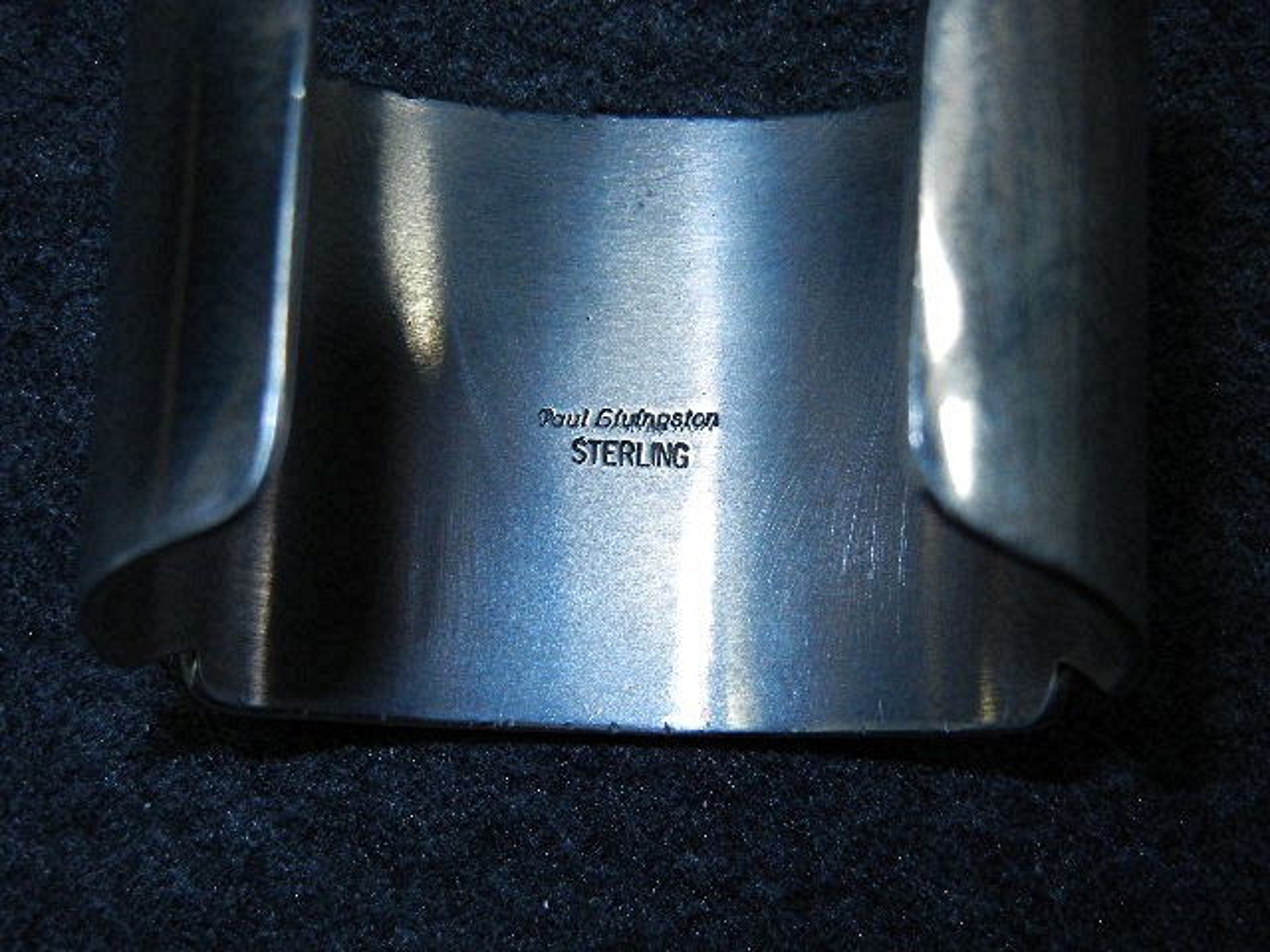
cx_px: 635
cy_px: 476
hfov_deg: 36.8
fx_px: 1908
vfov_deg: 28.0
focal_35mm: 52
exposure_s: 1/30
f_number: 7.8
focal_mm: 9.3
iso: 160
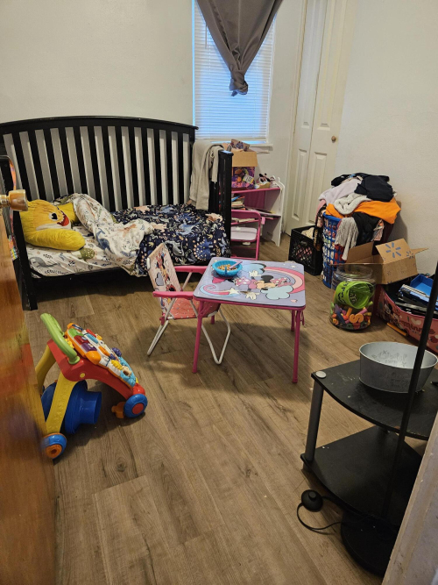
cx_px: 219
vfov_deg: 73.9
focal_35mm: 23
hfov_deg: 58.9
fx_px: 388
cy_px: 292
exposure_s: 1/40
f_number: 1.8
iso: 640
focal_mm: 5.4
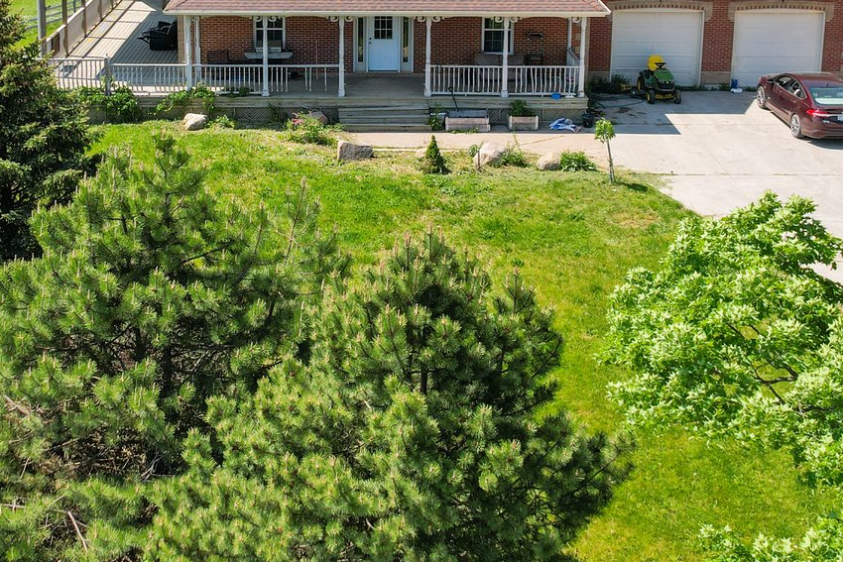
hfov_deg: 37.4
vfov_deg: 24.7
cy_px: 41
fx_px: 1241
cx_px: 341
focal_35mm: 53
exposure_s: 1/1600
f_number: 2.8
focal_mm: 8.38
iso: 100
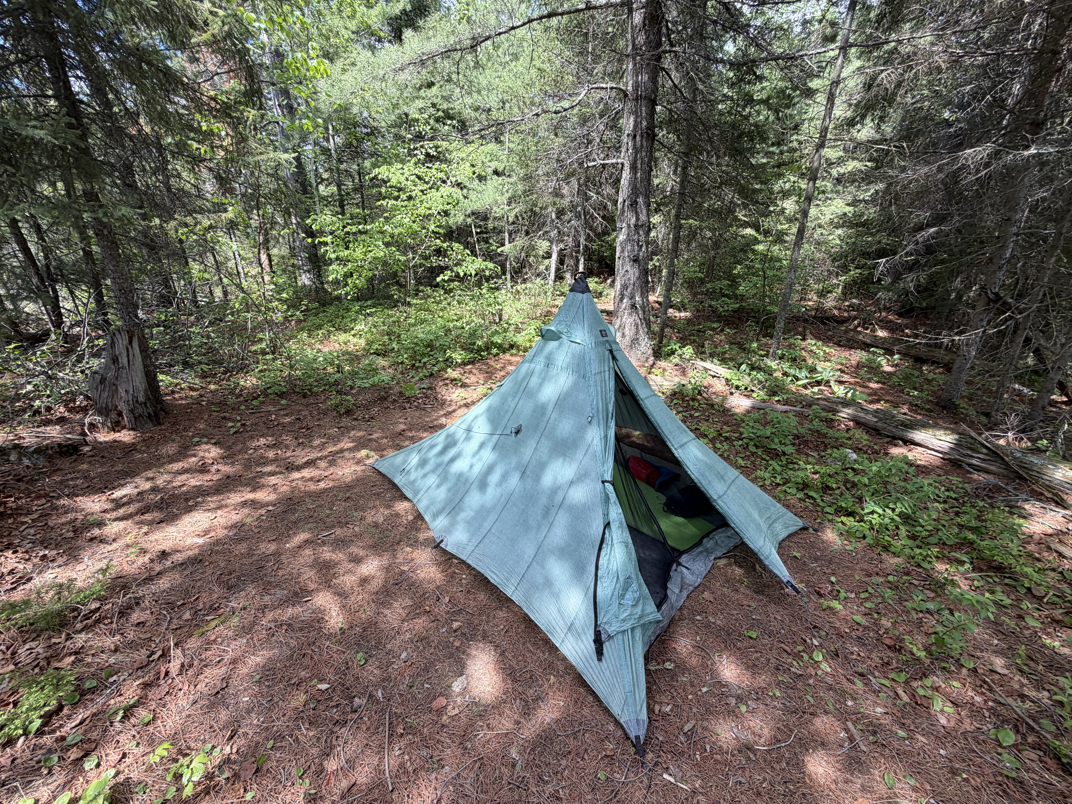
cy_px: 402
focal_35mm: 14
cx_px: 536
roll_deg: -0.6
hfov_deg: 102.1
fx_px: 434
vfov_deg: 85.7
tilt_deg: -19.5
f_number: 2.2
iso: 40
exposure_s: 1/189
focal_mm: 2.22
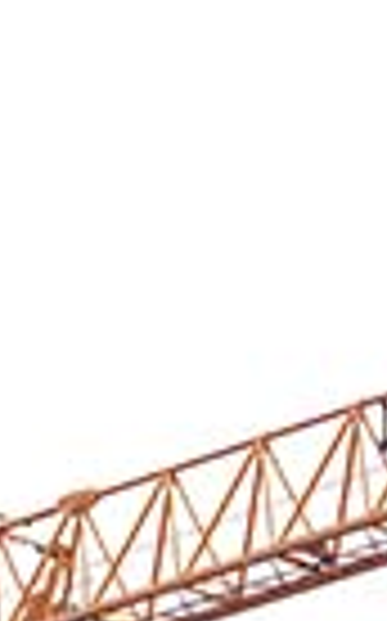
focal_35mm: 497
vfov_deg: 4.2
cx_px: 752
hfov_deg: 2.6
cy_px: 999
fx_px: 8405
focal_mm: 70
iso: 1100
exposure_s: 1/250
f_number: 5.6
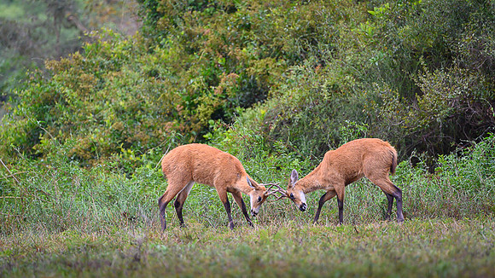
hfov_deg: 5.1
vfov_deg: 2.9
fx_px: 5541
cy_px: 165
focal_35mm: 422
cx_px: 263
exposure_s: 1/800
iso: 2000
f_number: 4
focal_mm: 340
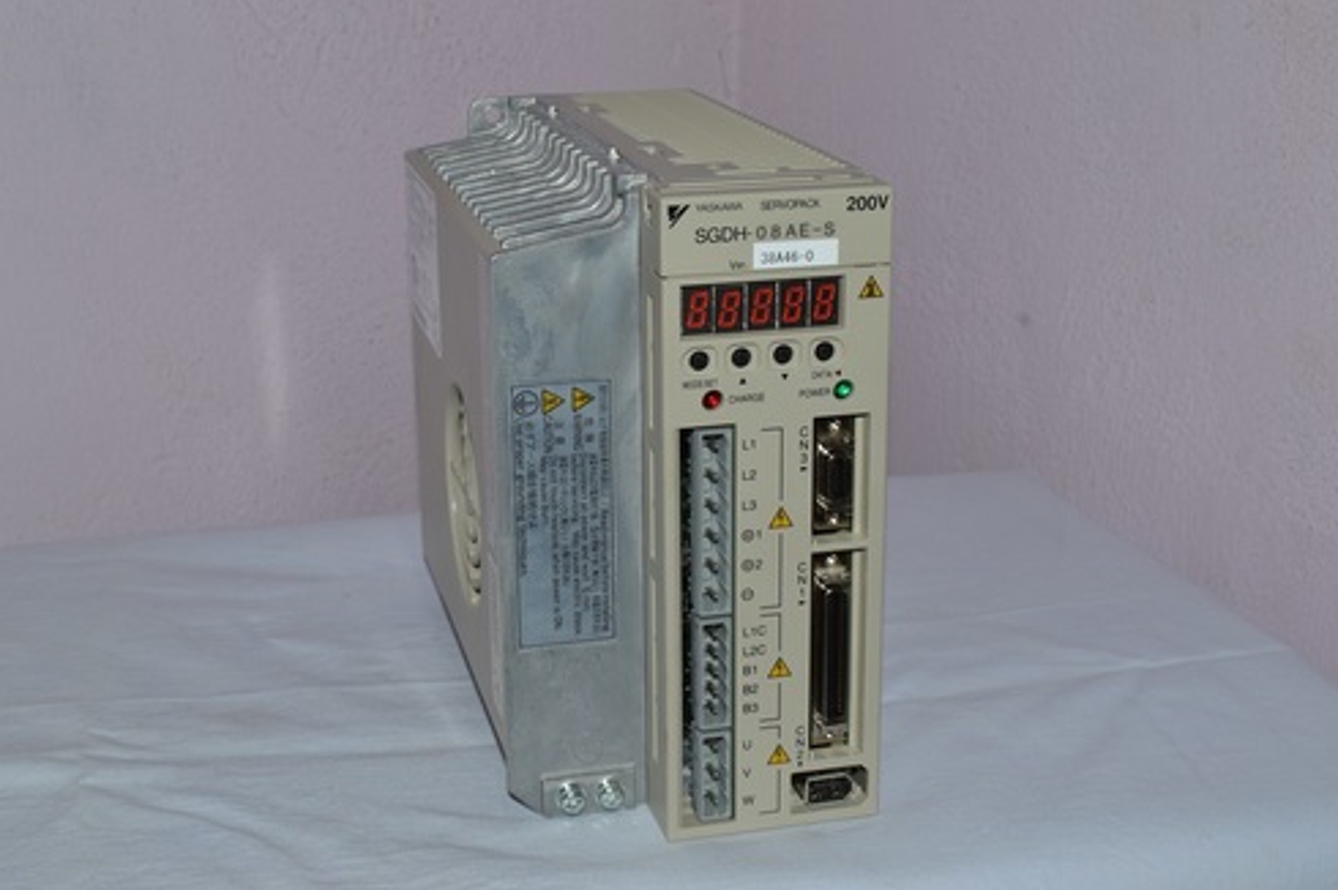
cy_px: 448
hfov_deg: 38.2
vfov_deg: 26.0
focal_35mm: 52
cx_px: 674
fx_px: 1931
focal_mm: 34
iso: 100
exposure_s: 1/60
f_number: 16
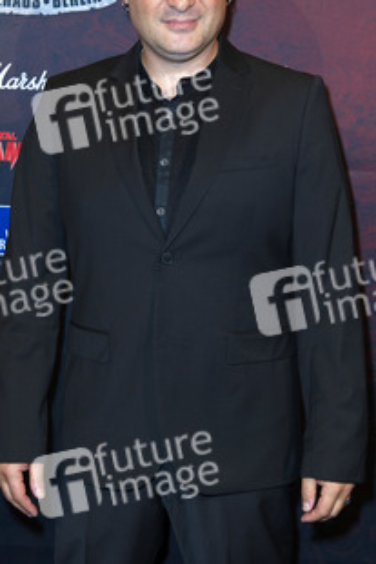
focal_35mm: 58
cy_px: 202
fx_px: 908
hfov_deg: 23.4
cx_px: 179
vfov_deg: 34.2
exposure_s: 1/250
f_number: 5
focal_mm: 45
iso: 500
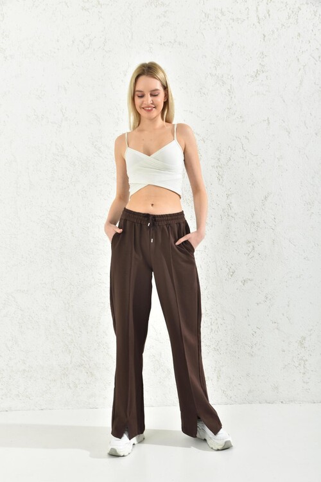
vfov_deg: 48.5
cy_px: 241
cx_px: 160
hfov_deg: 33.4
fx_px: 535
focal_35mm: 40
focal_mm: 40
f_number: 7.1
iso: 100
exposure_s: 1/160
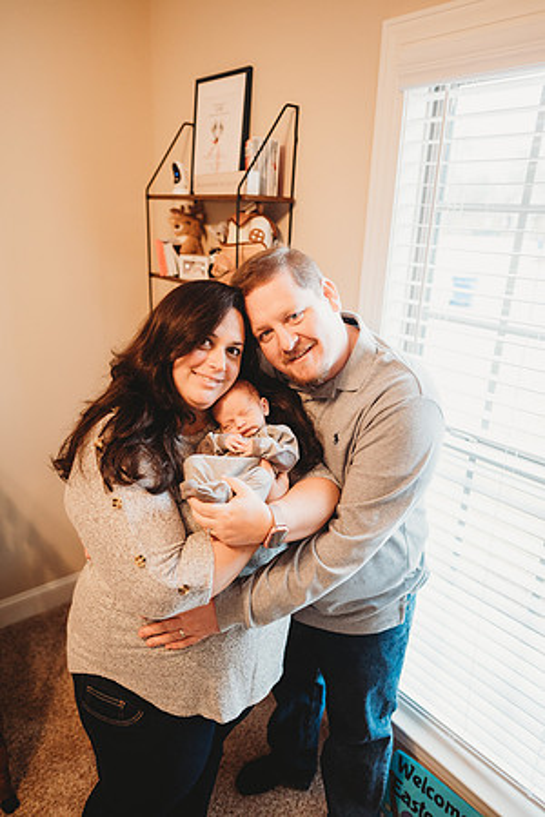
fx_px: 545
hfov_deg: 53.1
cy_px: 408
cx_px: 272
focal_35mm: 24
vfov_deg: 73.7
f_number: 2.2
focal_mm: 24
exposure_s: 1/160
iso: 500
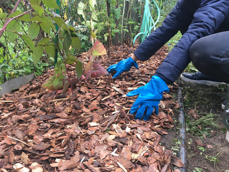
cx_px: 116
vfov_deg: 46.8
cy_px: 84
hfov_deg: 59.9
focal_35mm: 30
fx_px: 199
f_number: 2.2
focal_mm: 4.15
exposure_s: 1/33
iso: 25
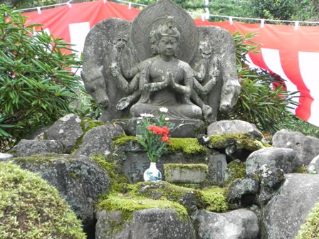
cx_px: 160
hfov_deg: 23.0
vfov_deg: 17.4
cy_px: 120
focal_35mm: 85
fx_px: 783
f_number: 4
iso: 160
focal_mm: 15.1
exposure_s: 1/61
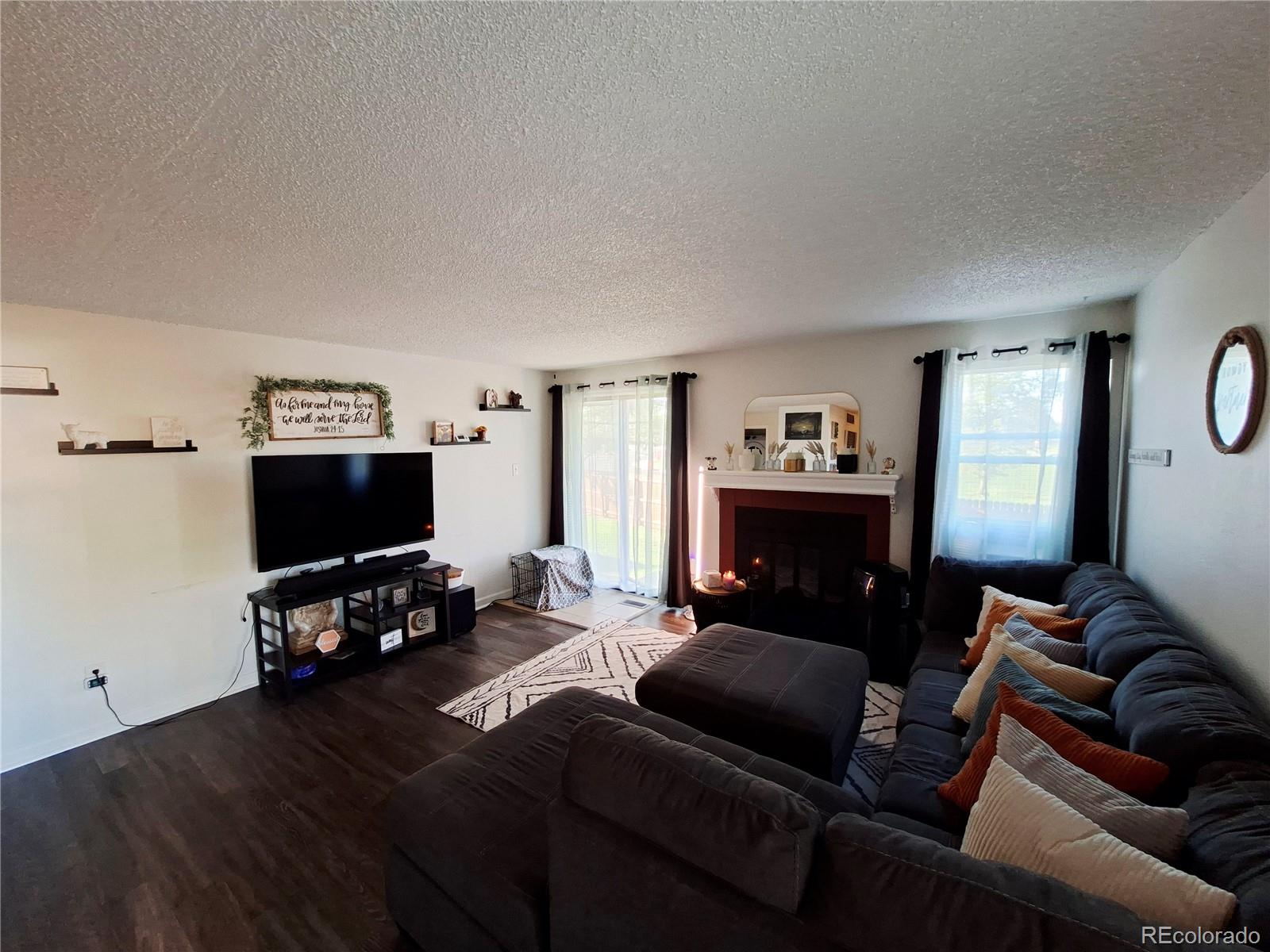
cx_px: 635
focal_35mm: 13
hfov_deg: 106.2
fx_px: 477
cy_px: 476
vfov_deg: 89.9
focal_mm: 1.74
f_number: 2.2
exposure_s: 1/33
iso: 160
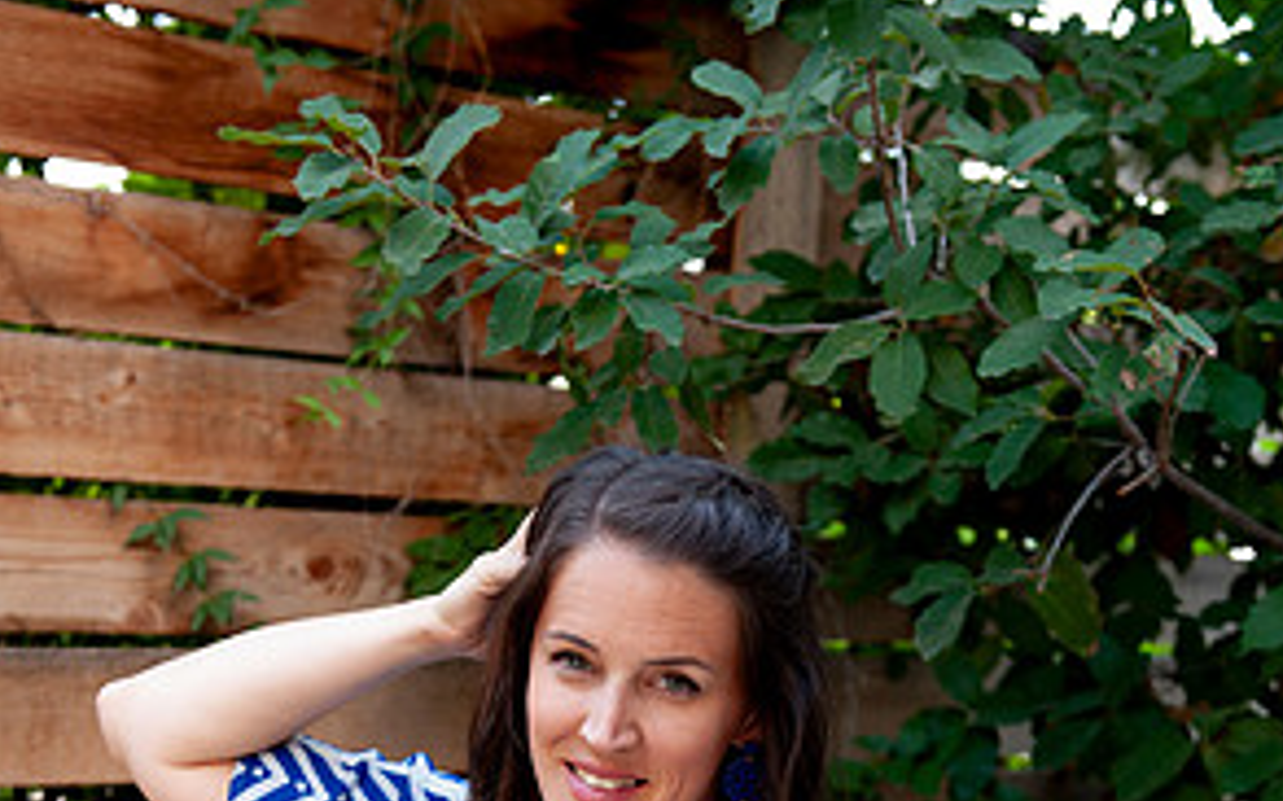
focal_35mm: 75
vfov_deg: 16.8
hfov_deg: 27.5
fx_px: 2622
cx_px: 650
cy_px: 880
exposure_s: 1/80
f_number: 4
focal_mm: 48
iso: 100
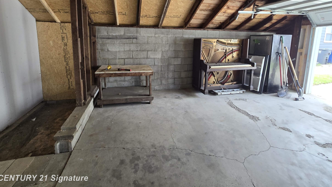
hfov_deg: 103.0
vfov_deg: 68.2
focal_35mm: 15
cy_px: 59
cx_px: 163
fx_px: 132
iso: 250
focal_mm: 2.2
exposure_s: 1/60
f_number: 2.2
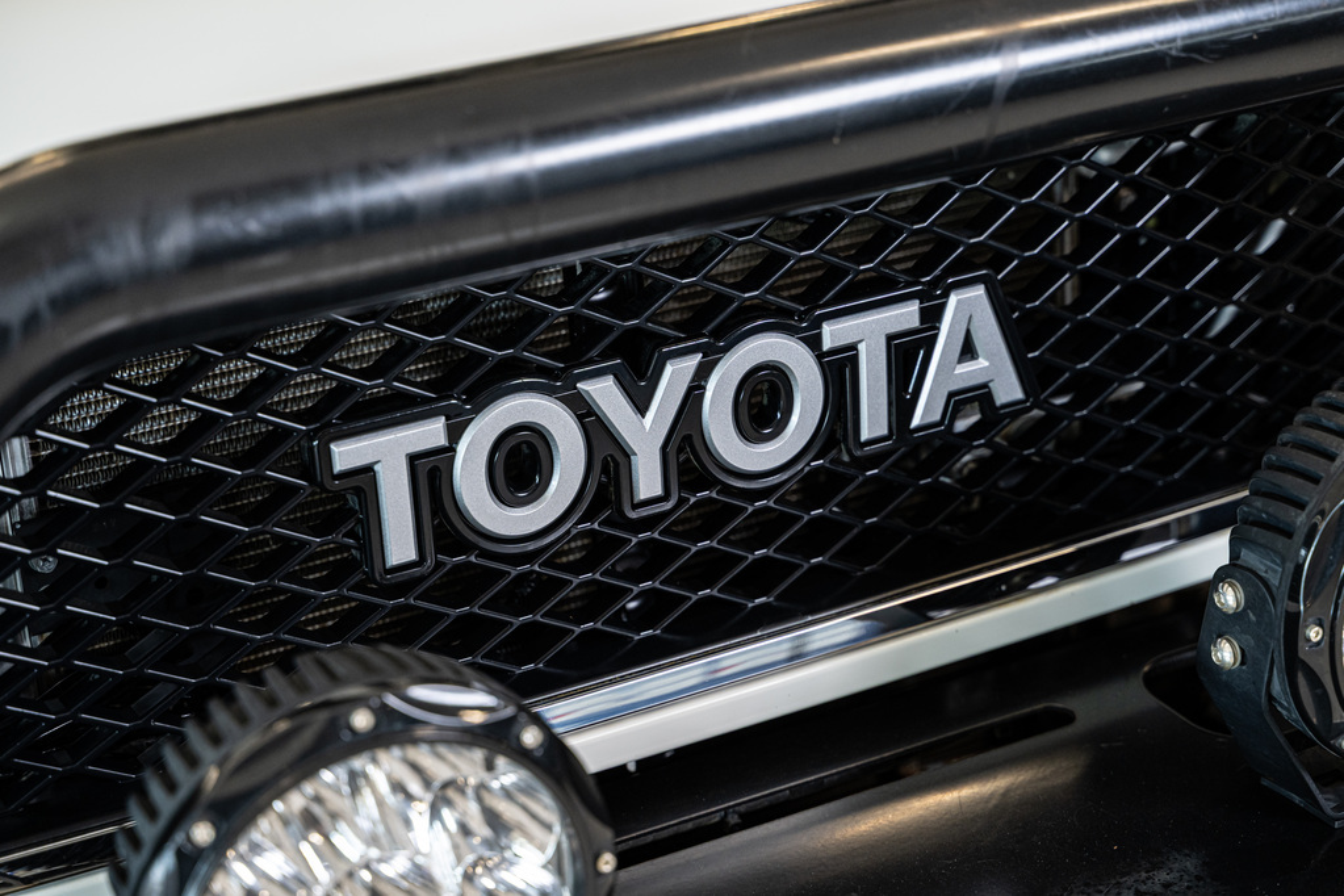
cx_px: 672
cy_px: 448
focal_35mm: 75
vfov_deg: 18.2
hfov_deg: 27.0
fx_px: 2800
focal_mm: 75
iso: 640
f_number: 4
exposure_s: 1/125
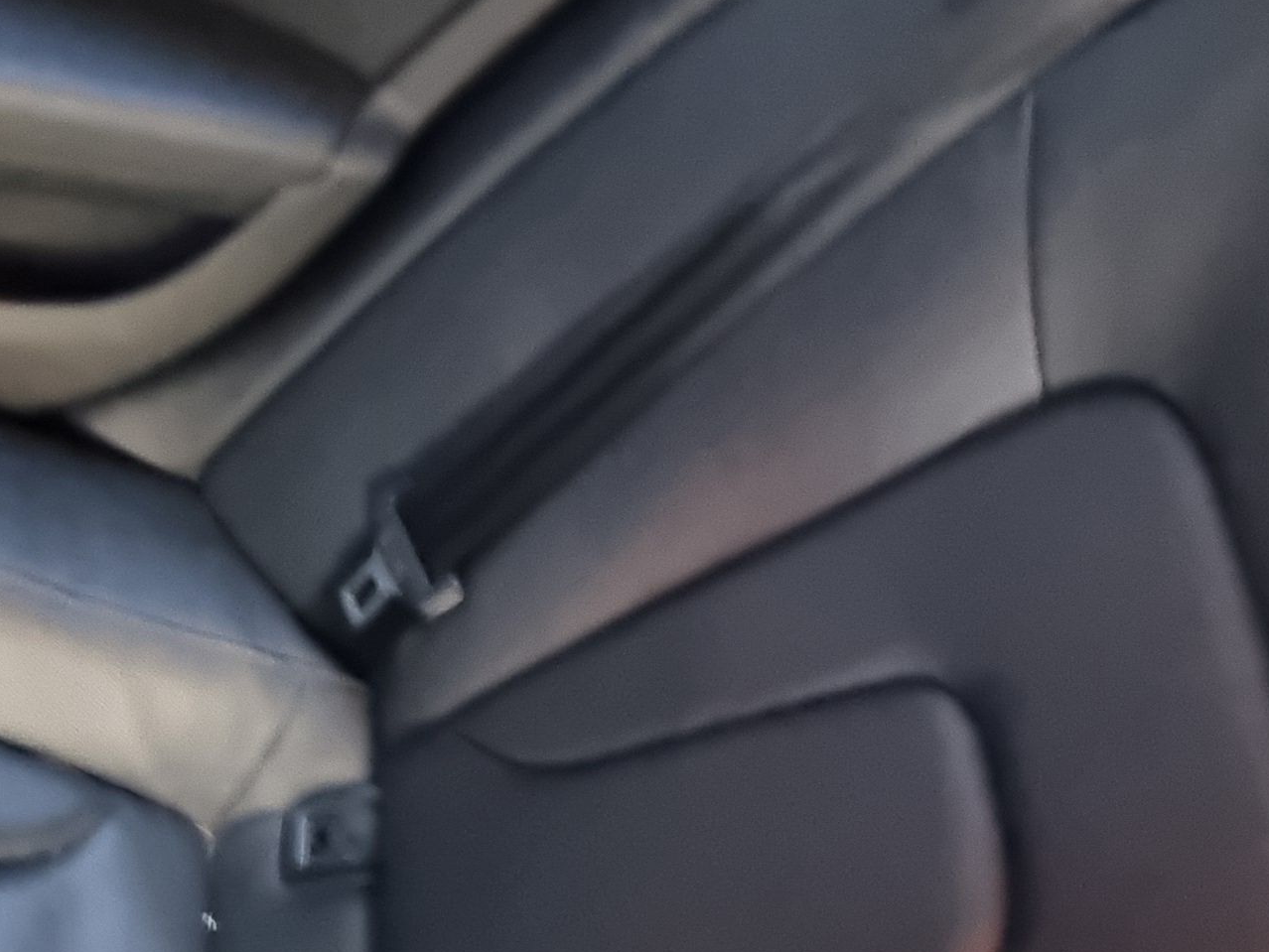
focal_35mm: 41
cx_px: 536
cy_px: 989
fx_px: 1503
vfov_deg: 31.9
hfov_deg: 45.6
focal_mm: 2.2
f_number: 2.2
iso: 1000
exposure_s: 1/24
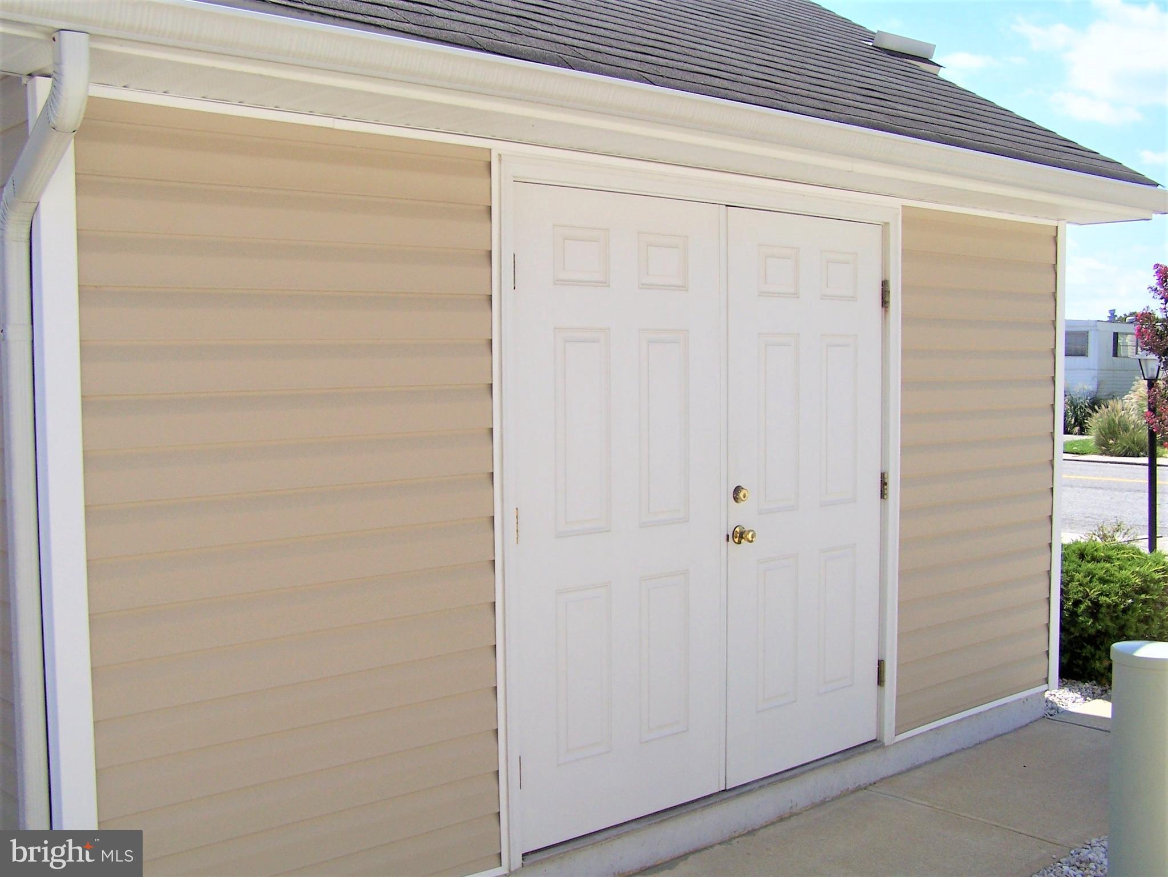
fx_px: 1282
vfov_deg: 37.7
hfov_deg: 49.0
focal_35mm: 38
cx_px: 584
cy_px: 438
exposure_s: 1/1000
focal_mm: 6.3
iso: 80
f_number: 4
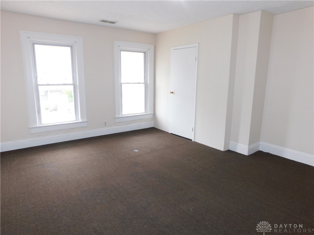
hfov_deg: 73.9
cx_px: 157
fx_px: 209
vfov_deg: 58.9
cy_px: 118
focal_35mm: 23
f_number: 3
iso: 180
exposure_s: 1/30
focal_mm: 4
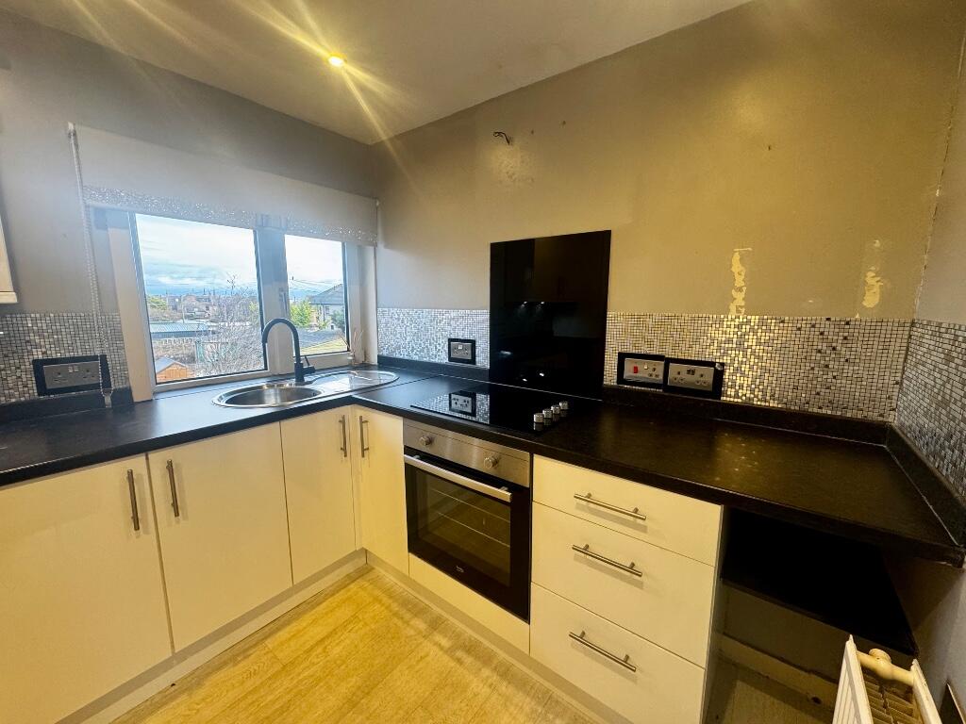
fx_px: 391
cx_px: 483
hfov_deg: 102.1
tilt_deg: -8.6
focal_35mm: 14
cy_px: 362
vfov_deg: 85.7
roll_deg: -0.3
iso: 200
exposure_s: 1/50
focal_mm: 2.22
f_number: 2.2
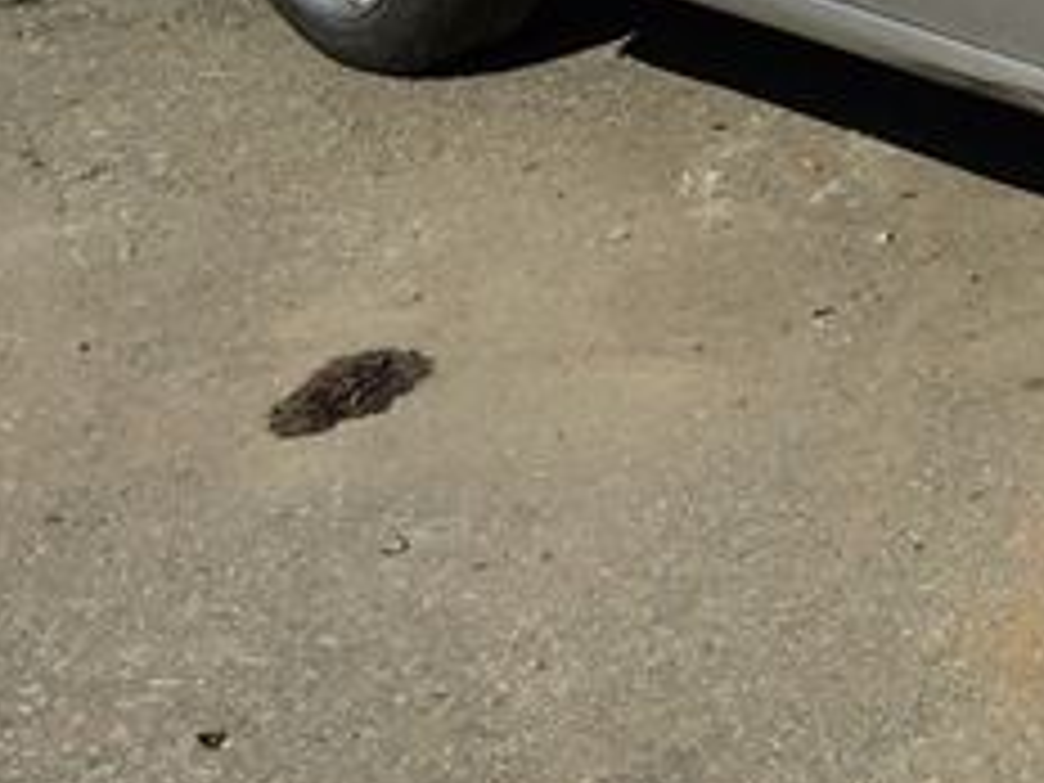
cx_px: 1638
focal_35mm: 100
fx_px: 3016
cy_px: -108
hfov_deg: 17.4
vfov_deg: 14.4
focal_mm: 4.15
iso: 32
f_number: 2.2
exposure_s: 1/3425
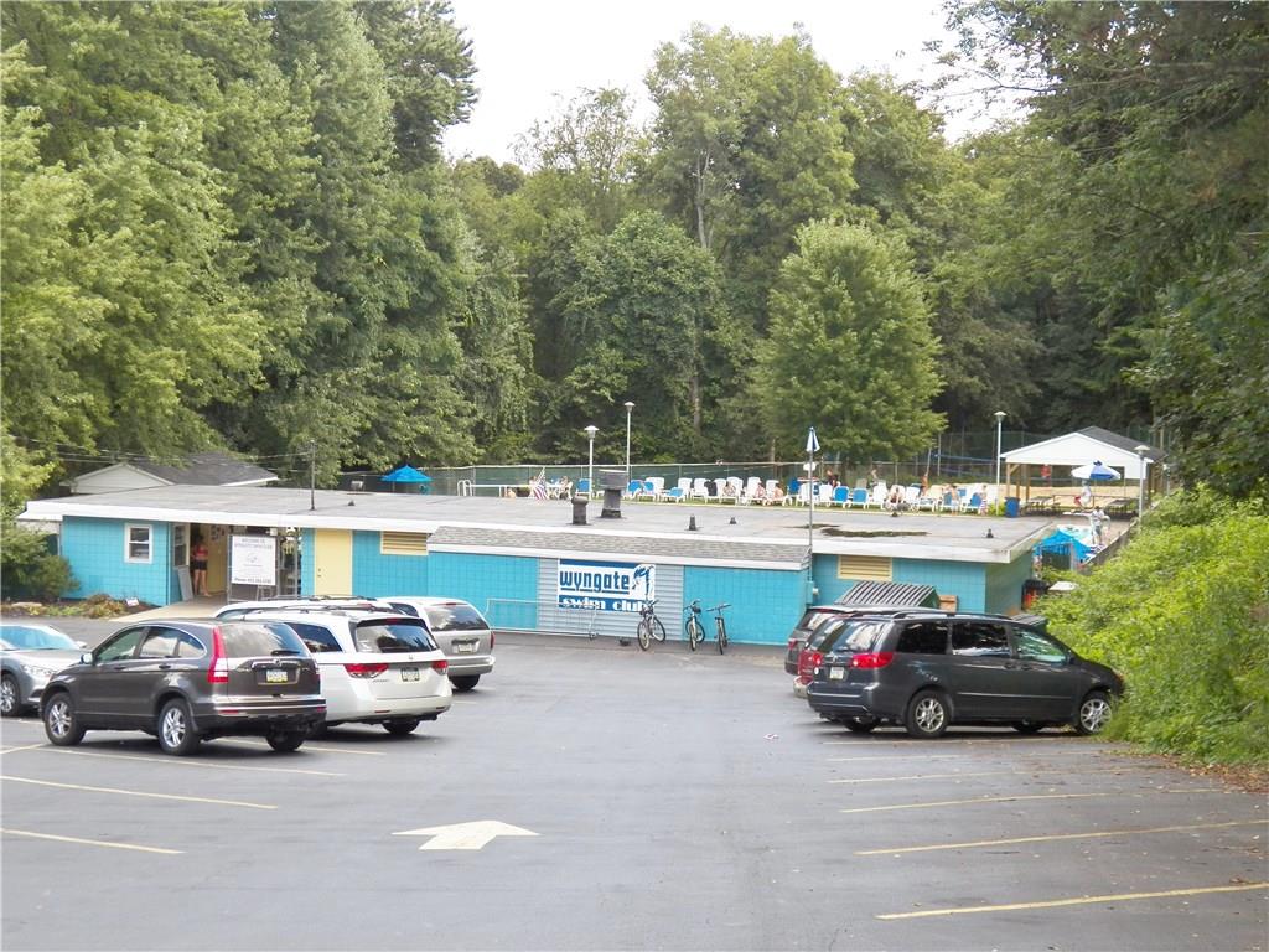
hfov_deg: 31.2
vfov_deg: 23.7
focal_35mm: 62
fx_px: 2273
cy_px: 476
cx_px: 634
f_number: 4
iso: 125
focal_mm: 11.2
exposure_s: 1/250
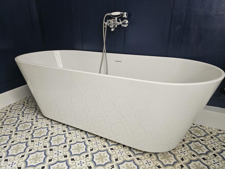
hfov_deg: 73.9
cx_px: 112
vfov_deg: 58.9
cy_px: 84
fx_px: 149
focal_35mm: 23
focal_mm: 6.3
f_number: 1.7
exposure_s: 1/100
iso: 500
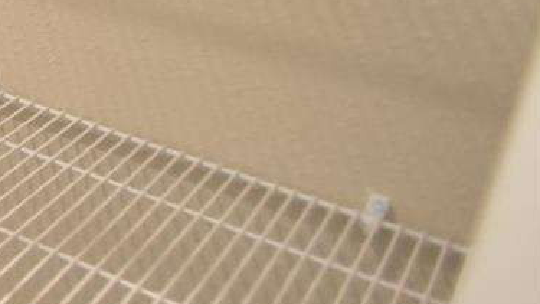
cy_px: -128
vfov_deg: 16.6
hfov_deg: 17.8
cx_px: -608
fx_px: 959
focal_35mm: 67
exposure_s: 1/30
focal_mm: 10
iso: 800
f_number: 3.5
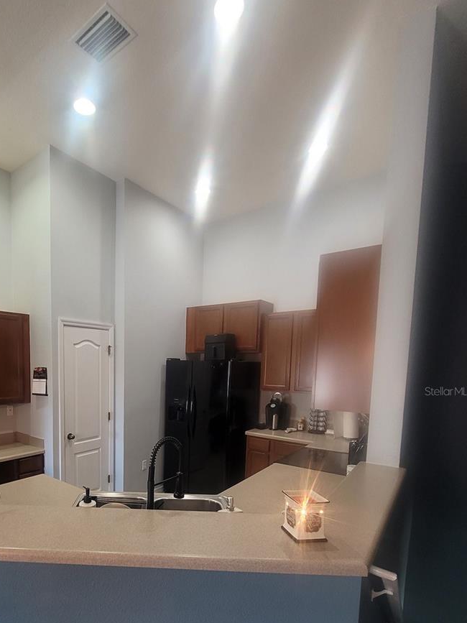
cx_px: 152
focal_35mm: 18
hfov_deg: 69.4
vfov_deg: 86.0
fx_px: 324
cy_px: 391
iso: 320
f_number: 2.2
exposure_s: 1/40
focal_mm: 2.2
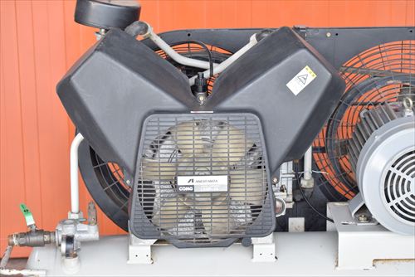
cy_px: 138
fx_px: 1125
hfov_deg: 20.9
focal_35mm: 98
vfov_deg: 14.1
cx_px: 208
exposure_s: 1/125
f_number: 6.3
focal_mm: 65
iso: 1250
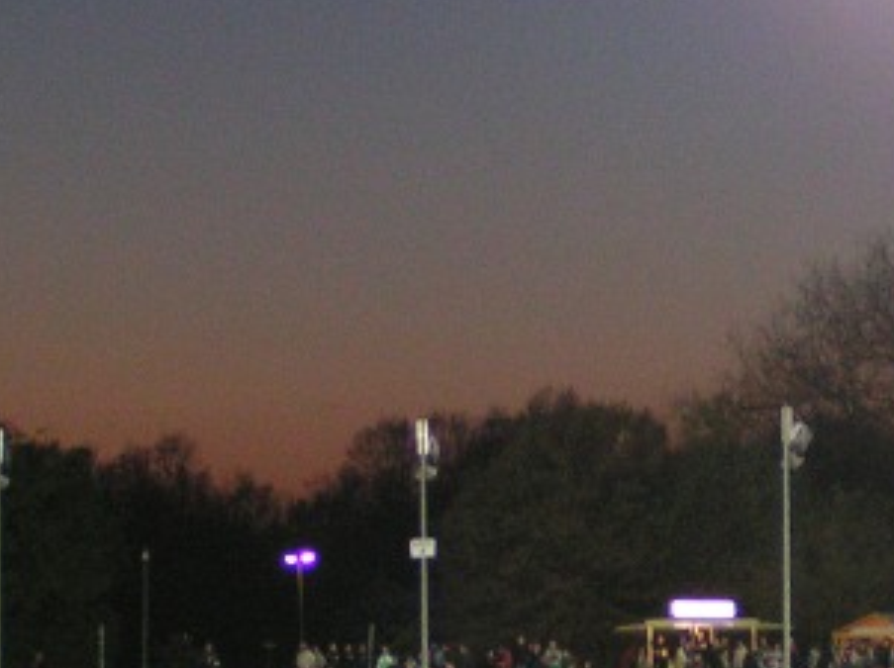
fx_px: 4463
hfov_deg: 11.4
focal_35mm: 173
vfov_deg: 8.6
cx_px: 606
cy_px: 252
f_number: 3.2
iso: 200
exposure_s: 1/30
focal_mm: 10
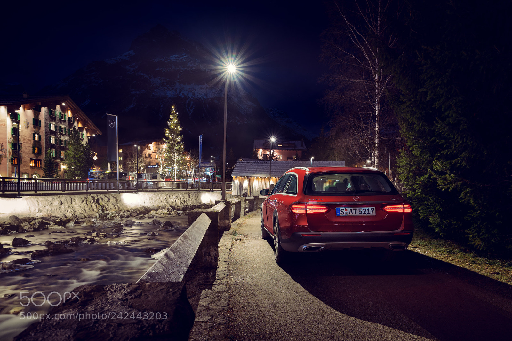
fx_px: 341
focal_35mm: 24
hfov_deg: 73.7
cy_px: 170
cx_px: 256
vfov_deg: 53.1
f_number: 6.3
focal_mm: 24
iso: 400
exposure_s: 13
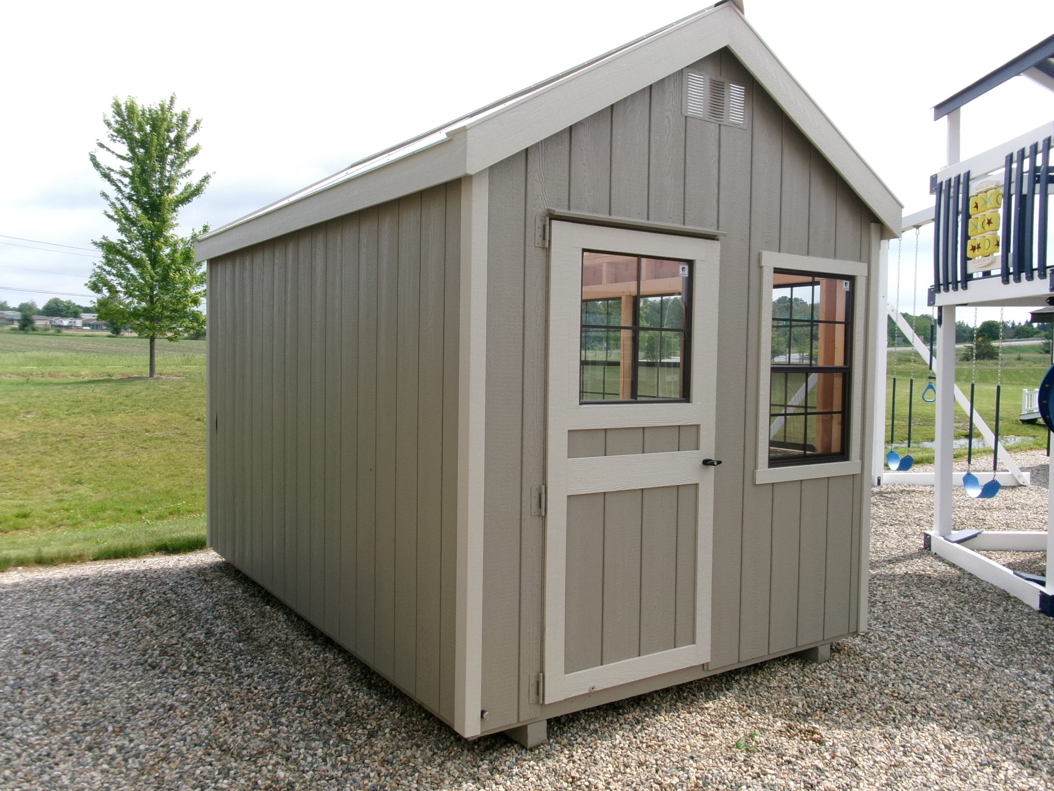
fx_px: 853
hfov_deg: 63.4
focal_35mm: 28
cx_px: 527
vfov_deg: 49.7
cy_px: 396
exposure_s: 1/100
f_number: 10.8
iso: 100
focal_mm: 5.1
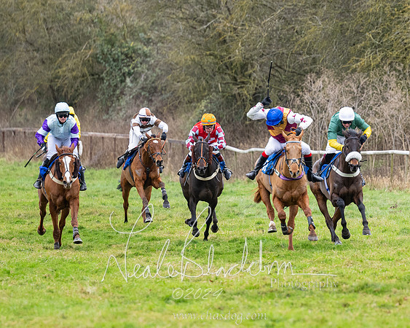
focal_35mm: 447
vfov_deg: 3.5
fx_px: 5417
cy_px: 168
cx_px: 302
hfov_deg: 4.3
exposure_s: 1/1000
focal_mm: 175
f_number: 2.8
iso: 640
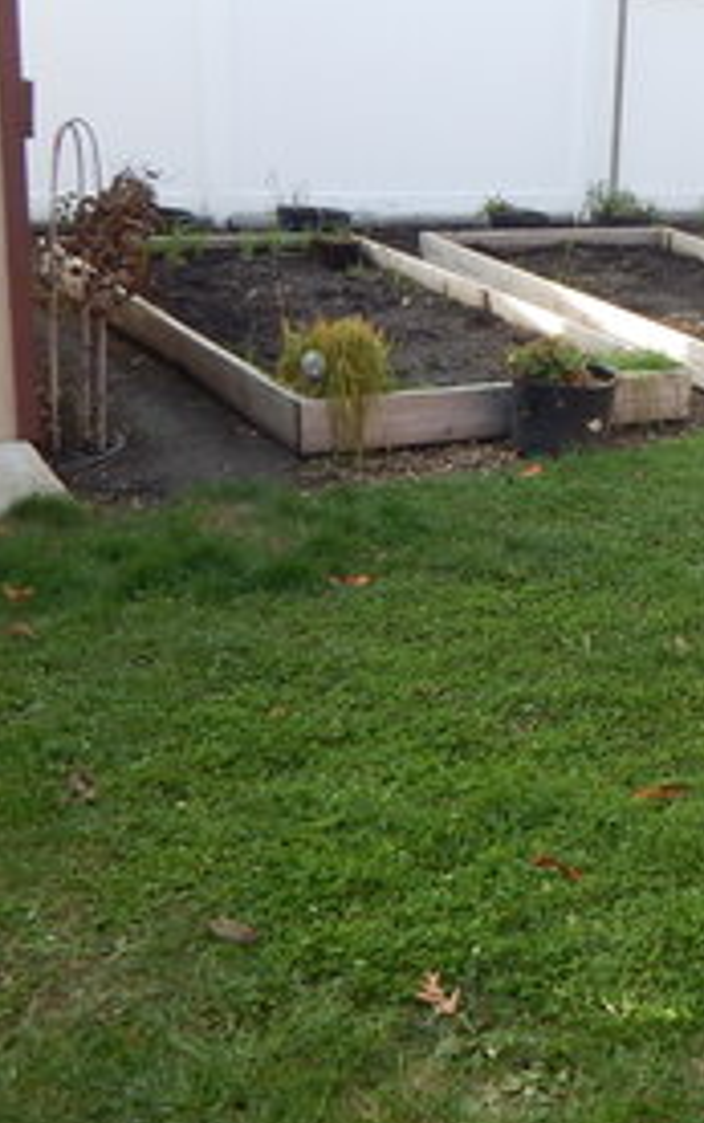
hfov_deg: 22.6
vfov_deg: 37.5
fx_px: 1654
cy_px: 505
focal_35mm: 54
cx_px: 777
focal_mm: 4
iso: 125
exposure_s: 1/250
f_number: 3
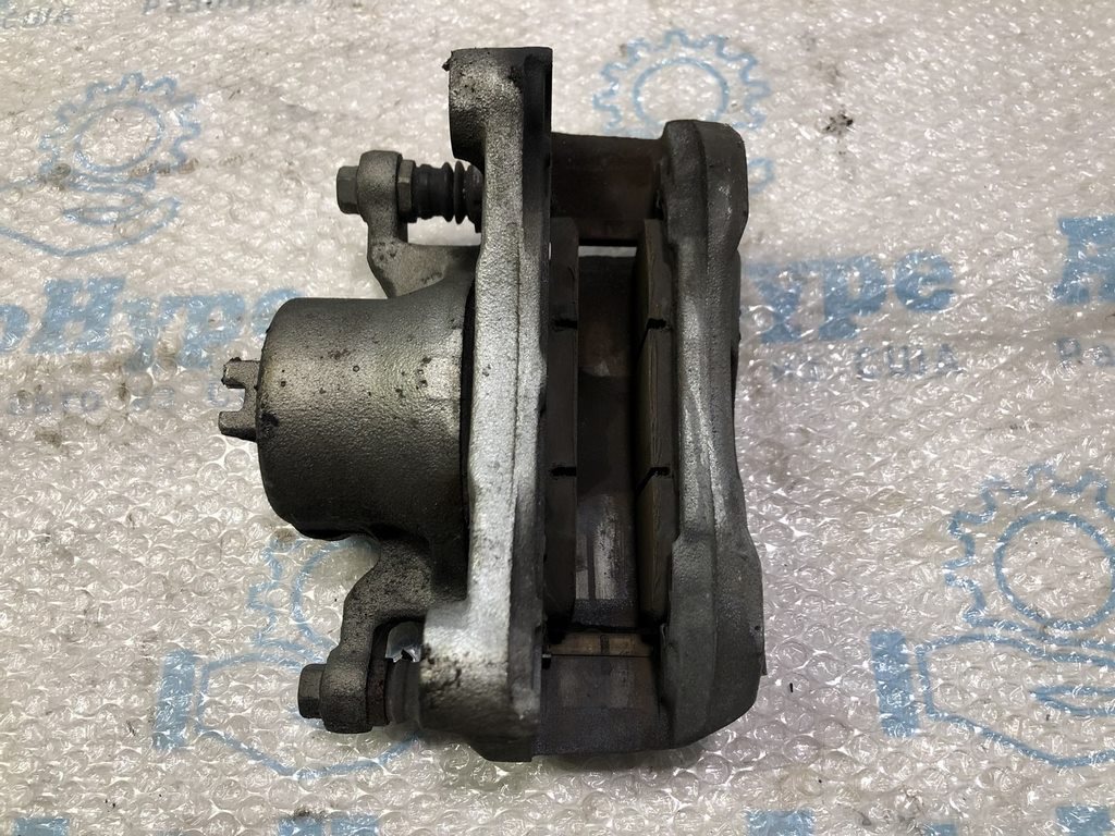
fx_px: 902
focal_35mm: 28
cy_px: 418
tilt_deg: -64.4
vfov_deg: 49.7
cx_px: 558
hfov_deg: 63.4
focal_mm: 4
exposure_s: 1/33
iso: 32
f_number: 1.8
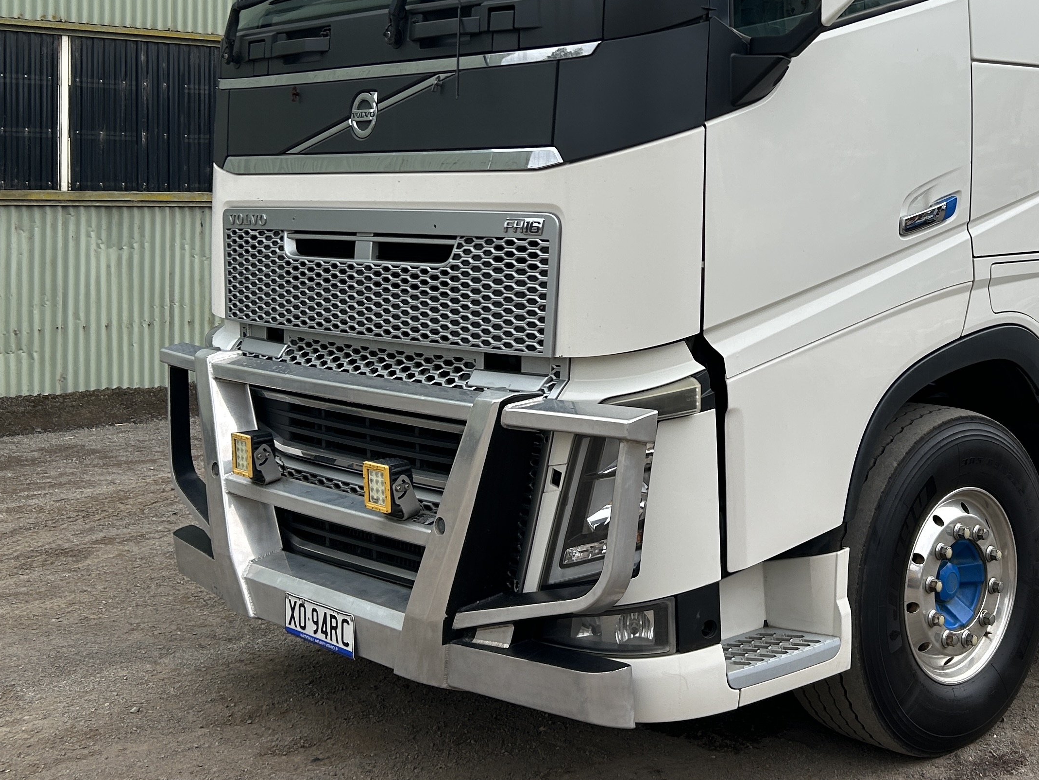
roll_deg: -0.9
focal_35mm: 49
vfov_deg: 29.3
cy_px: 208
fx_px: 1471
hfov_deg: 38.2
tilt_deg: +0.0
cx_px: 743
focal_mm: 5.7
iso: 50
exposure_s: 1/2083
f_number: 1.5
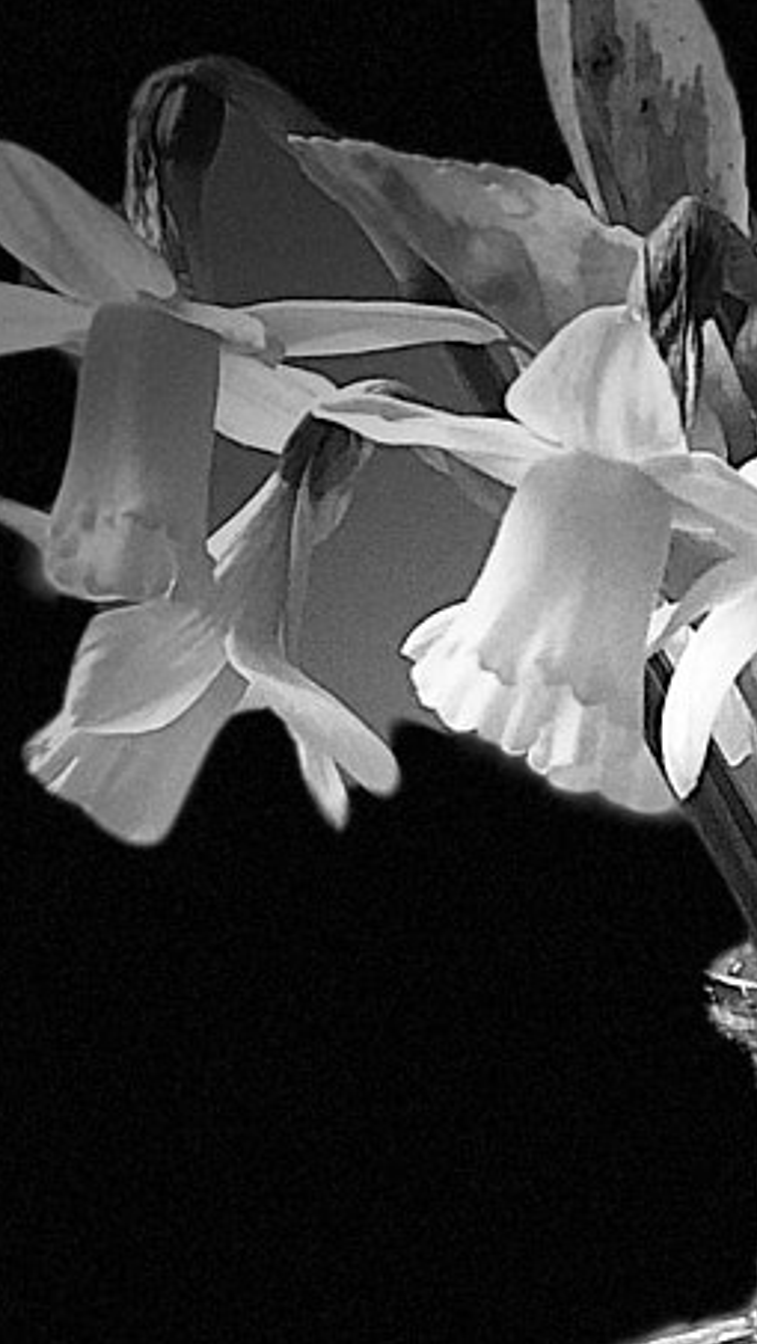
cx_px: 905
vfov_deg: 10.6
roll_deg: -2.4
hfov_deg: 6.0
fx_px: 7133
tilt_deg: -11.7
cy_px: 1658
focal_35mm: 200
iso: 100
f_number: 2.4
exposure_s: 1/50
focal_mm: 6
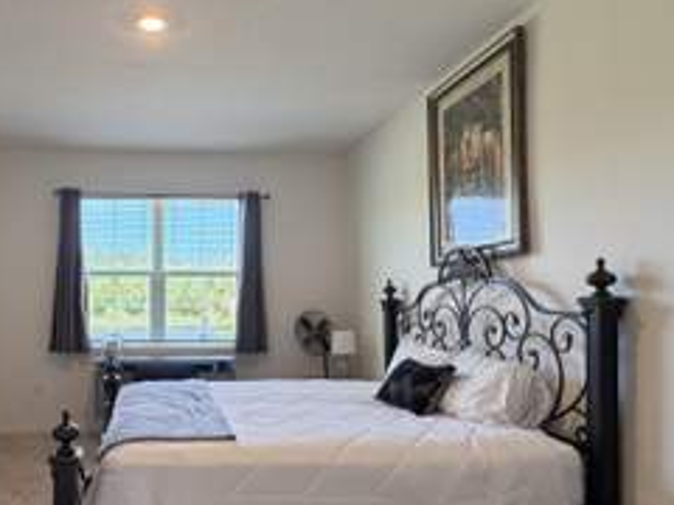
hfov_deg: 60.8
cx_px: 191
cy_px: 299
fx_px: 545
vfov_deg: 49.5
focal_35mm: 28
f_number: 2.2
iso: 250
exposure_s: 1/60
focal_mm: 2.22
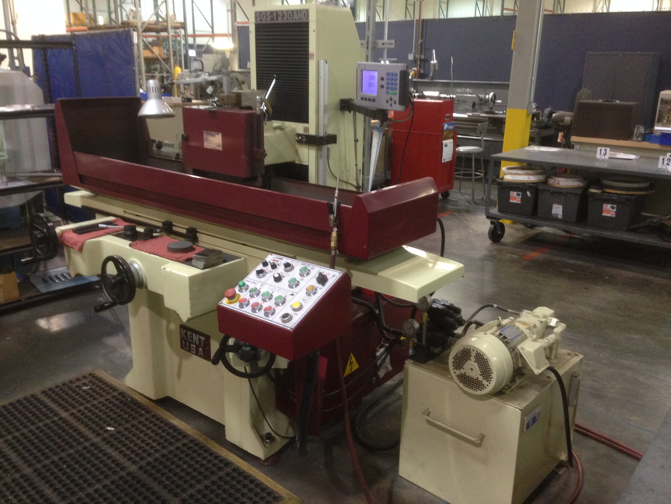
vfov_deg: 42.9
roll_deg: -1.1
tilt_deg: -17.2
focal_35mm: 33
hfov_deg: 55.4
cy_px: 252
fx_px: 640
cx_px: 336
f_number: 2.4
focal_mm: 4.12
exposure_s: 1/20
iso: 250
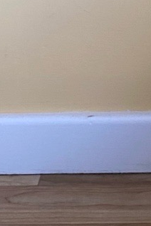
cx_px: 182
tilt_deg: -11.4
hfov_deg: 9.9
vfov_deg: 13.1
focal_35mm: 136
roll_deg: +0.0
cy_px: -227
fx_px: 856
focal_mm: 4.25
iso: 125
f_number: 1.8
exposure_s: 1/60
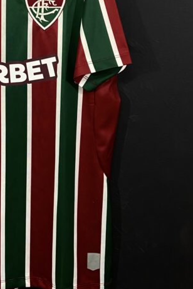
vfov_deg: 32.8
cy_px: 73
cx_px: 3
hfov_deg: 21.9
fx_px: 482
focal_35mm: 60
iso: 250
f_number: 1.8
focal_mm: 4.25
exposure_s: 1/60
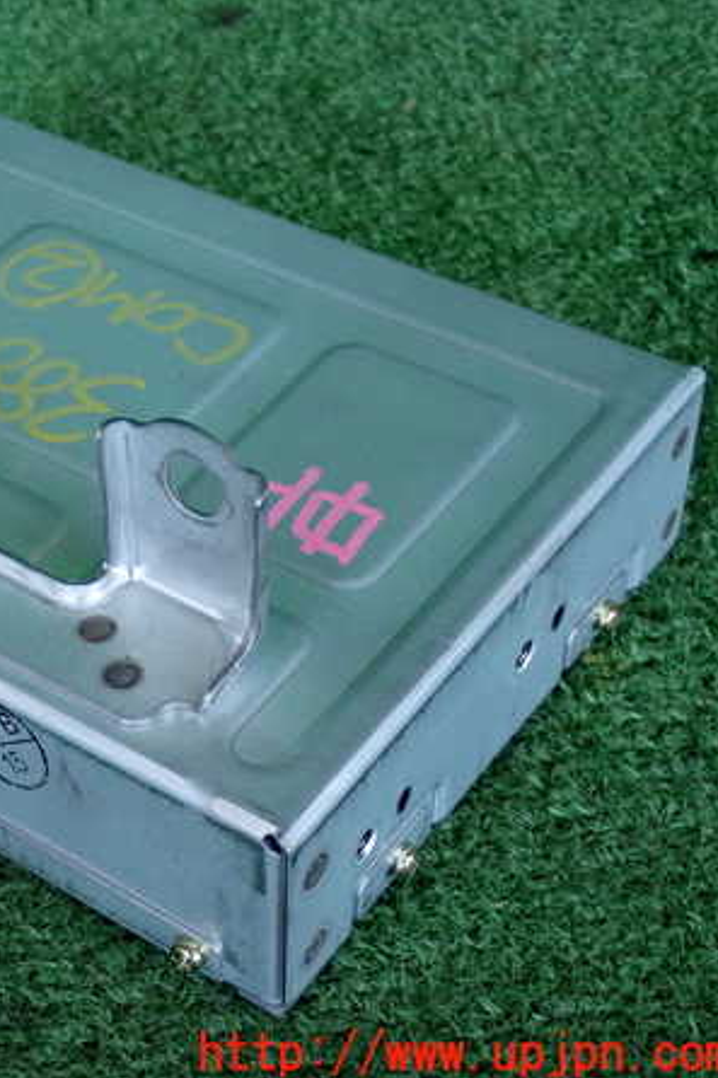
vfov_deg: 28.9
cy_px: 541
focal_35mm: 70
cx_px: 19
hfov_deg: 19.0
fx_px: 2096
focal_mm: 9.01
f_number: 3.2
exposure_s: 1/125
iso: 500
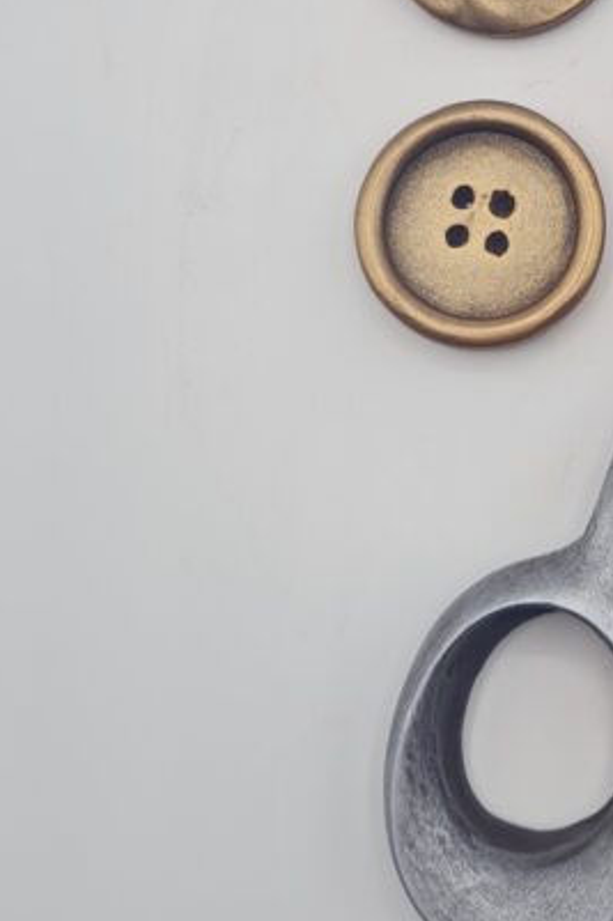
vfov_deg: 35.9
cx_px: 684
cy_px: 209
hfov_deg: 23.4
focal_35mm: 54
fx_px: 1380
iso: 50
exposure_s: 1/654
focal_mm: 5.4
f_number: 1.8
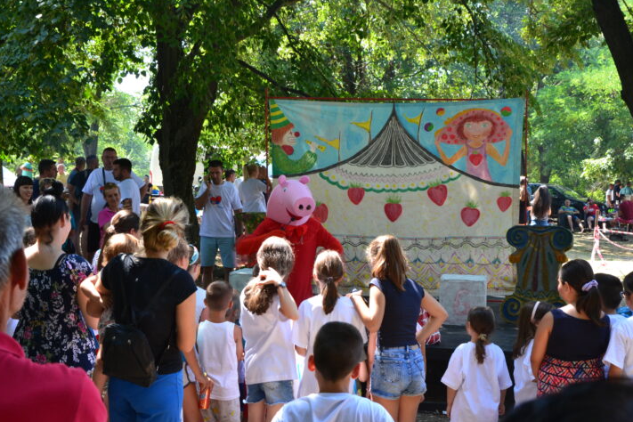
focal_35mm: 52
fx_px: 914
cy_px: 226
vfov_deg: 26.0
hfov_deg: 38.2
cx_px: 307
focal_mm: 32
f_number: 9
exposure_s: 1/80
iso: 400
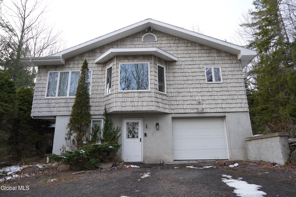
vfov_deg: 53.1
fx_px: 197
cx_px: 148
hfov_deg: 73.7
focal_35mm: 24
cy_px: 98
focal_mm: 24
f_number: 4
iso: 100
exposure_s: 1/60
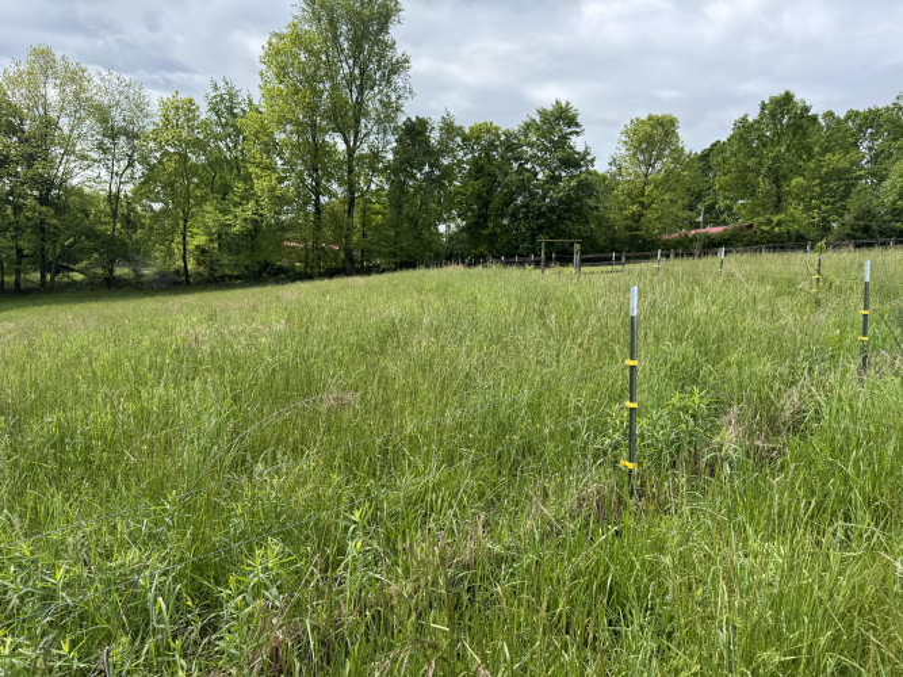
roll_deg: -2.7
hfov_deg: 71.6
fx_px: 626
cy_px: 338
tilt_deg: -5.8
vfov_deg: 56.8
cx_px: 452
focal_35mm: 24
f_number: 1.78
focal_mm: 6.76
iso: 80
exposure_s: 1/2833
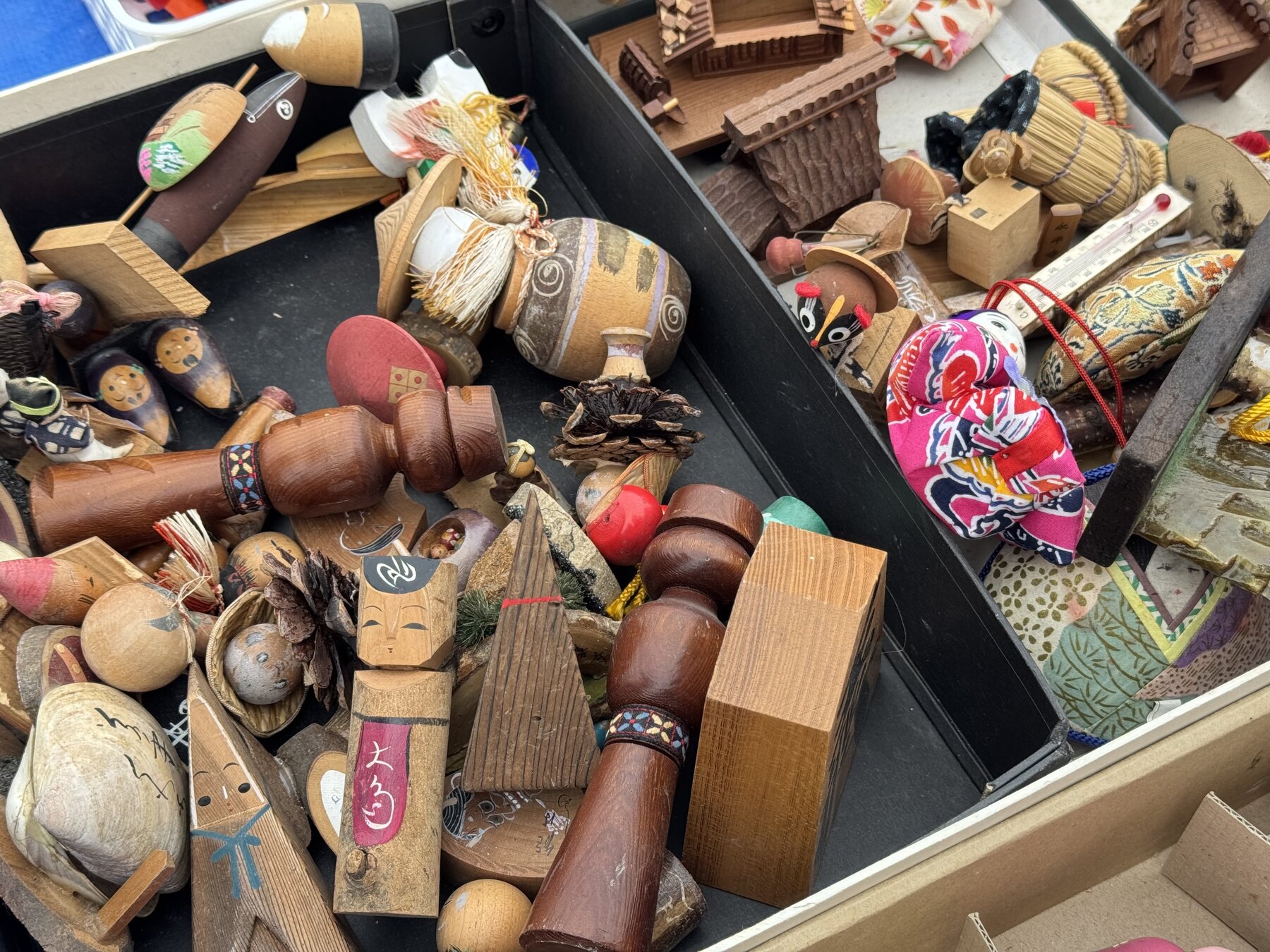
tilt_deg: -54.6
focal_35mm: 48
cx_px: 635
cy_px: 476
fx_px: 1761
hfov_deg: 39.7
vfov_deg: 30.3
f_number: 1.78
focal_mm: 6.76
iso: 64
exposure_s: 1/454
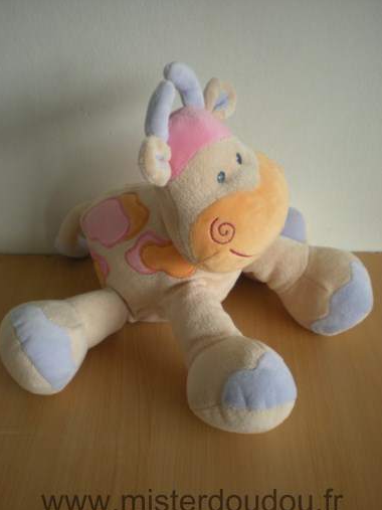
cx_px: 191
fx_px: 574
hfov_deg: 36.8
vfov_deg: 47.9
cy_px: 260
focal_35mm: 39
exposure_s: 1/52.2
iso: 200
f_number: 3.1
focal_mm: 6.3
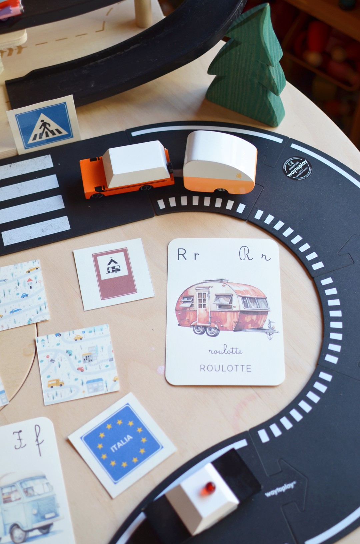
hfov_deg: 25.6
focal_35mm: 52
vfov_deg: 37.9
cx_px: 180
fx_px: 791
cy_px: 272
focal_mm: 35
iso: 200
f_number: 1.8
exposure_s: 1/100
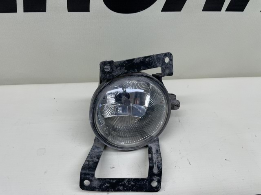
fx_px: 196
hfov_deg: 67.3
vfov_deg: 53.0
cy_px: 98
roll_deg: -2.8
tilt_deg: -44.0
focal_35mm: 26
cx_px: 130
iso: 32
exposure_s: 1/267
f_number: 1.6
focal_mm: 4.2
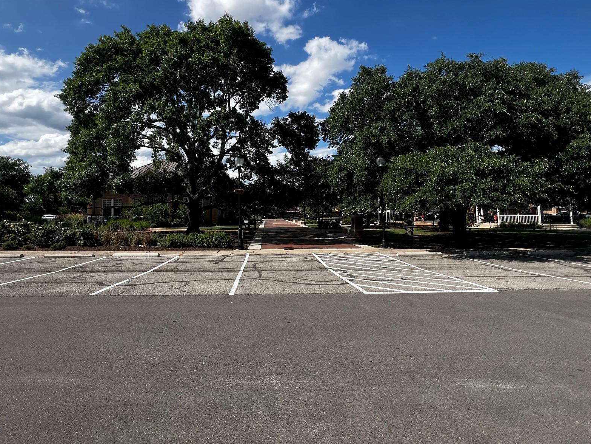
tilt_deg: +4.5
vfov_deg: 74.4
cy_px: 191
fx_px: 290
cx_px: 280
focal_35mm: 17
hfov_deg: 90.9
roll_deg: +0.9
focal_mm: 1.57
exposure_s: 1/1429
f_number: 1.8
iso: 32
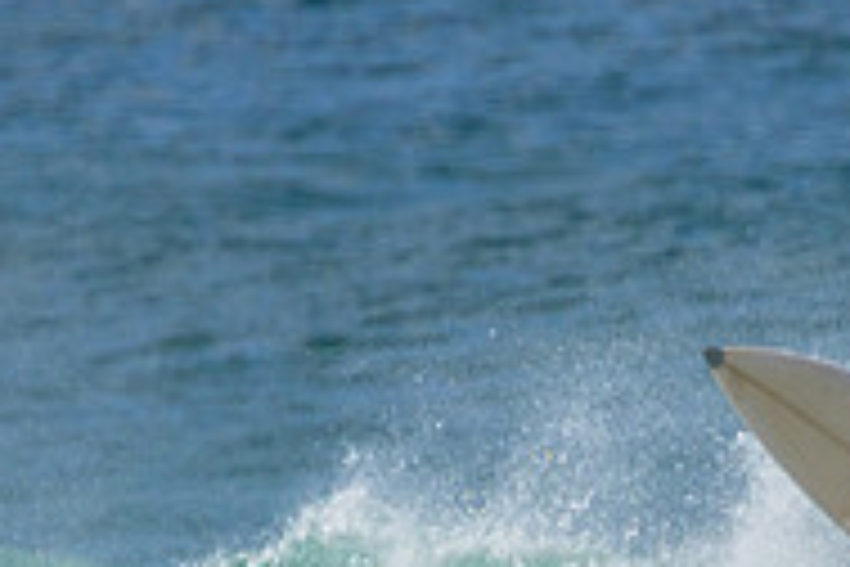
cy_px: 808
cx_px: 531
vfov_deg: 0.6
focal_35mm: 2450
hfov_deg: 0.8
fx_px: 57843
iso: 1250
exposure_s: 1/1600
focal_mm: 800
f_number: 11
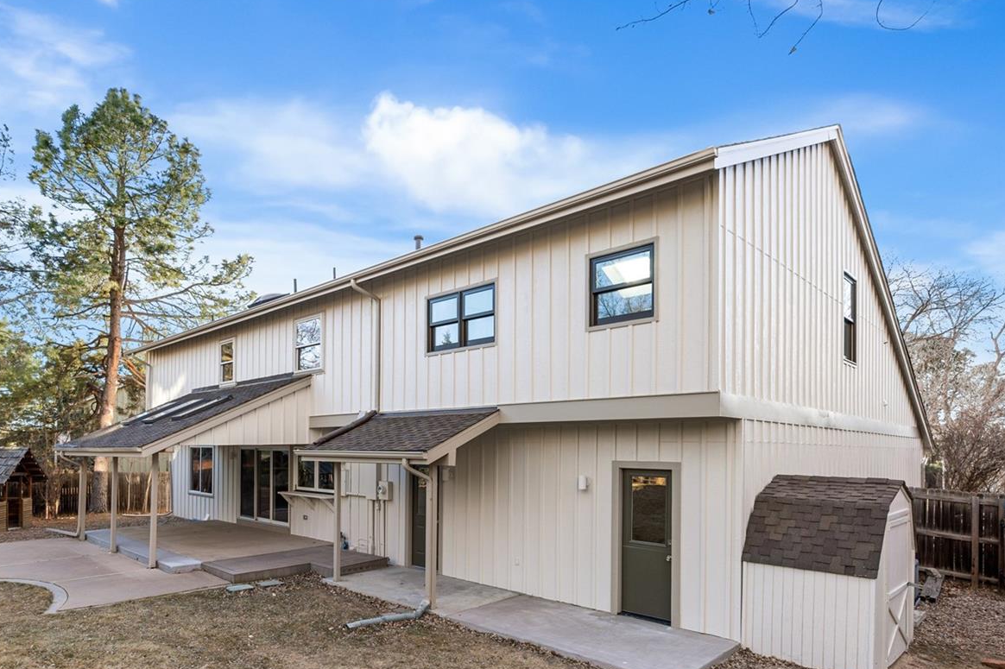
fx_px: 614
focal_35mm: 22
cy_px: 448
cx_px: 415
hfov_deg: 77.9
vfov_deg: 55.9
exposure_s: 1/40
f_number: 8
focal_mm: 16
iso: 100
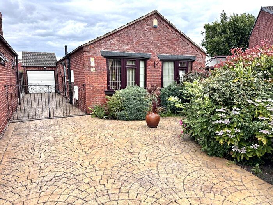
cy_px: 102
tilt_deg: -8.2
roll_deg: -0.3
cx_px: 136
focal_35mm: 24
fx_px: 189
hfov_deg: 71.6
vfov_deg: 56.8
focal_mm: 6.76
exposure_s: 1/1767
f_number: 1.78
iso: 80
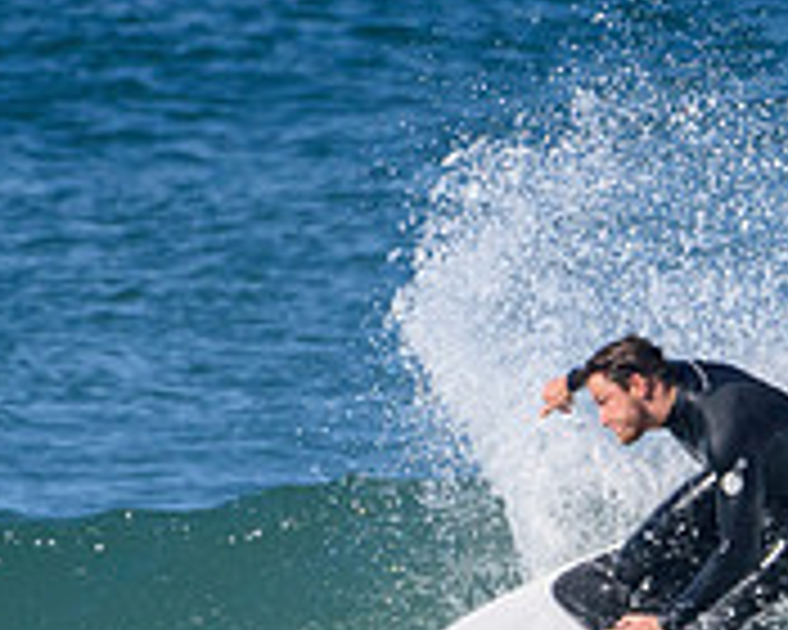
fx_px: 54503
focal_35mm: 2337
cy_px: 767
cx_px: 738
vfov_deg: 0.7
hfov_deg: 0.8
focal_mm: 500
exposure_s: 1/4000
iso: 560
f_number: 5.6
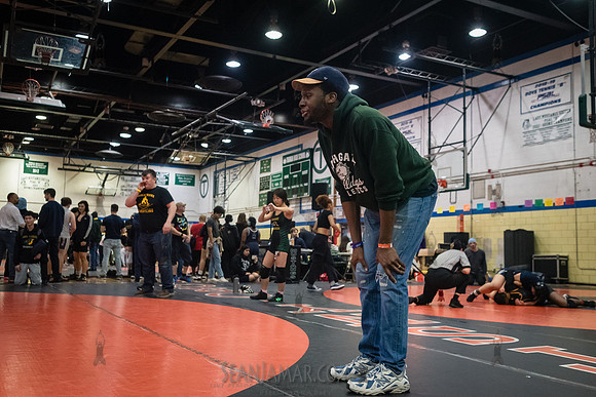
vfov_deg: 37.9
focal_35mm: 35
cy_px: 198
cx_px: 298
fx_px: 580
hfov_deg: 54.4
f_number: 4
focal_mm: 35
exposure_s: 1/400
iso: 8000
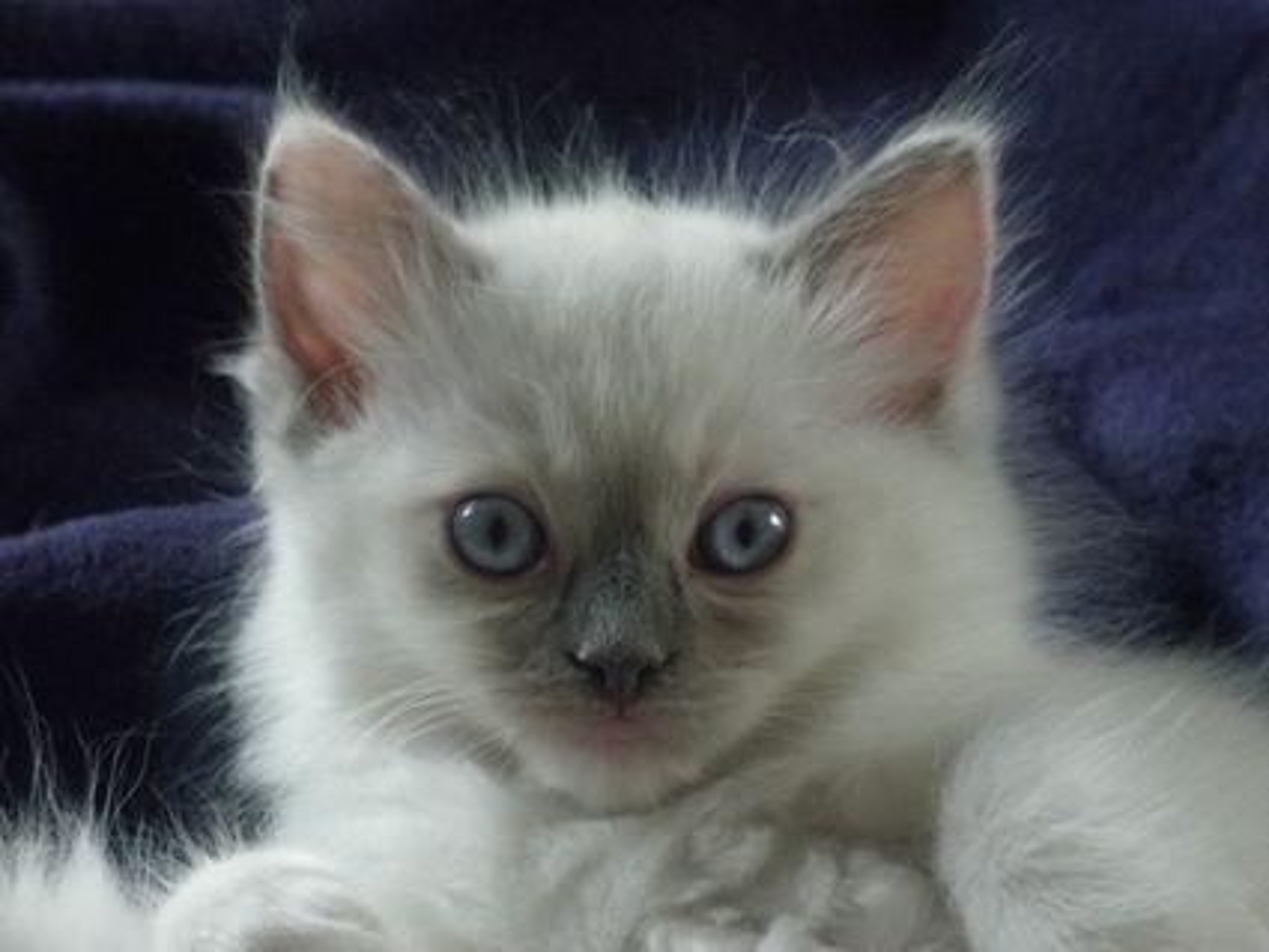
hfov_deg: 10.1
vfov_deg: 7.6
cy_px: 476
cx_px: 634
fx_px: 7187
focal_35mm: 196
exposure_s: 1/20
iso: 800
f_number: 5.9
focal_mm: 35
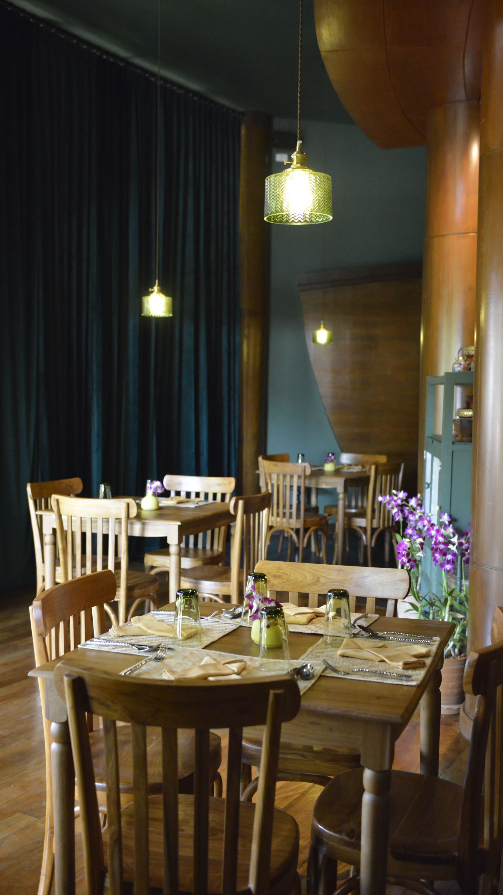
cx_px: 241
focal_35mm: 40
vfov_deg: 50.5
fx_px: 948
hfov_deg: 29.7
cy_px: 448
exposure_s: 1/250
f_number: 3.5
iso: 6400
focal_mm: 38
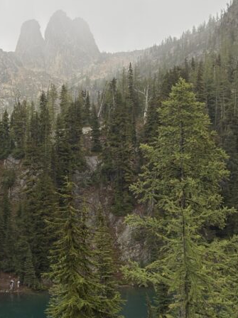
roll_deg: -0.1
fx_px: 504
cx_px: 4
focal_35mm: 55
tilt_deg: +2.9
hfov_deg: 25.3
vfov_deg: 34.9
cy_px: 147
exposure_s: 1/423
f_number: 1.78
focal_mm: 6.76
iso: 80
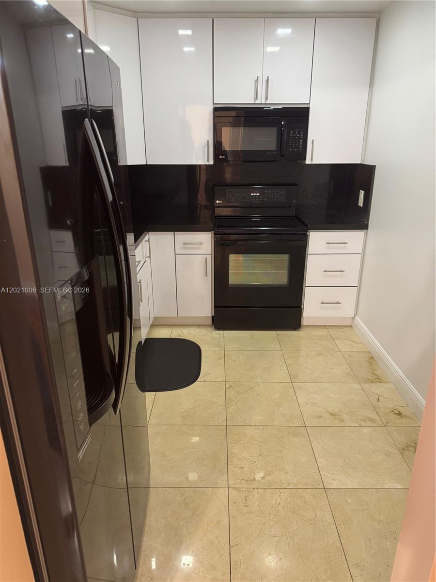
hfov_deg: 56.8
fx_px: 403
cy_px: 291
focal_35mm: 24
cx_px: 218
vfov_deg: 71.6
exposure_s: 1/60
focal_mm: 6.76
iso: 500
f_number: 1.78
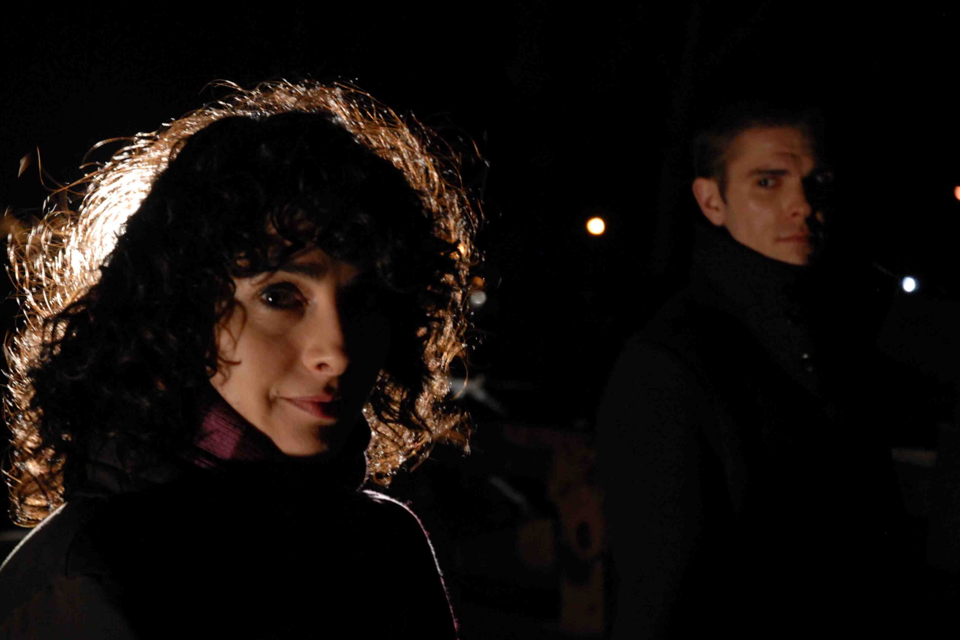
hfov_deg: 27.7
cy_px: 320
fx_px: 1947
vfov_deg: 18.7
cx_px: 475
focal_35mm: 73
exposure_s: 1/25
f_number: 4.5
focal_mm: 48
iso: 800
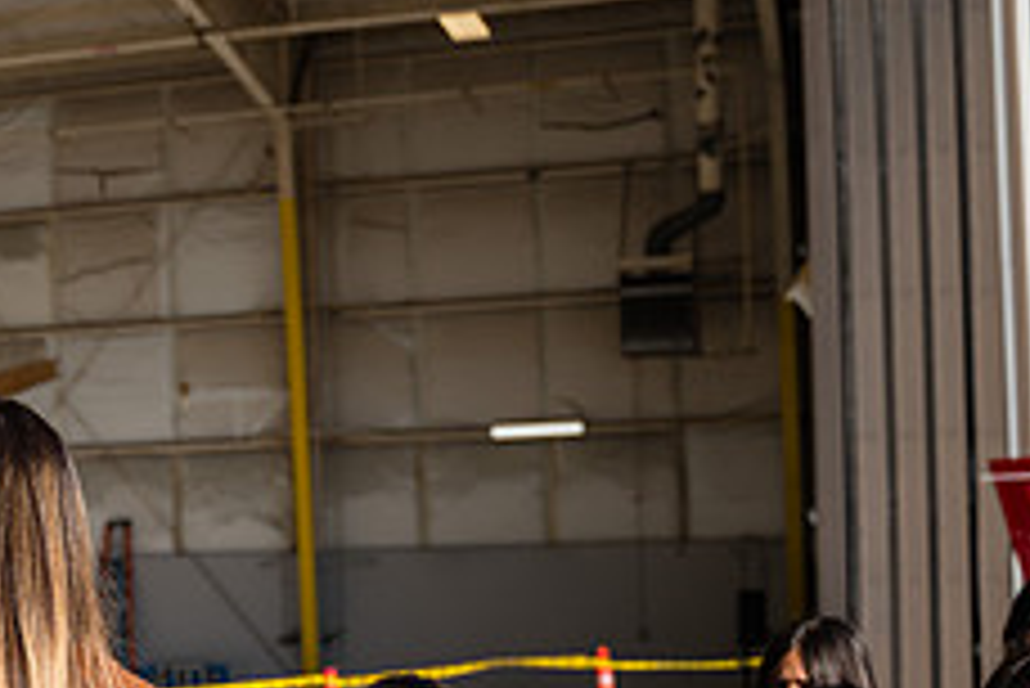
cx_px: -90
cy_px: 497
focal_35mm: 81
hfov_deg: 23.6
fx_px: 2319
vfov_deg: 16.8
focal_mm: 32
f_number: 3.2
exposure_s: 1/1600
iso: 100
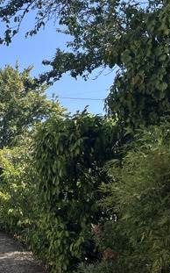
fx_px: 527
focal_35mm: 71
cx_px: -70
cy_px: 122
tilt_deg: +9.8
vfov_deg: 29.0
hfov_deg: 16.9
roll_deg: +0.7
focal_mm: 5.1
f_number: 1.6
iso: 50
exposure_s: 1/2024
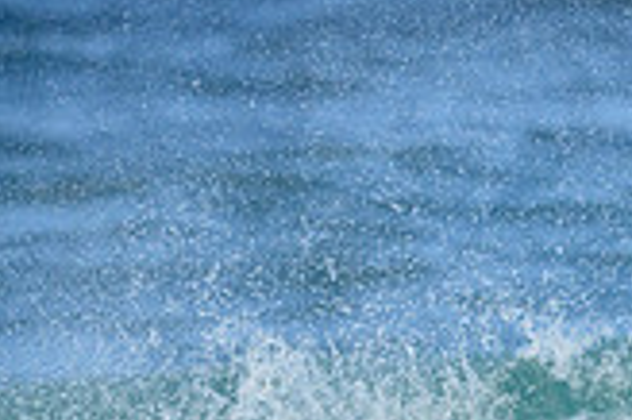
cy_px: 703
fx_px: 49719
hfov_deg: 0.7
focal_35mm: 2835
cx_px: 671
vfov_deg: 0.5
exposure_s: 1/2500
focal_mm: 800
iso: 900
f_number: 6.3
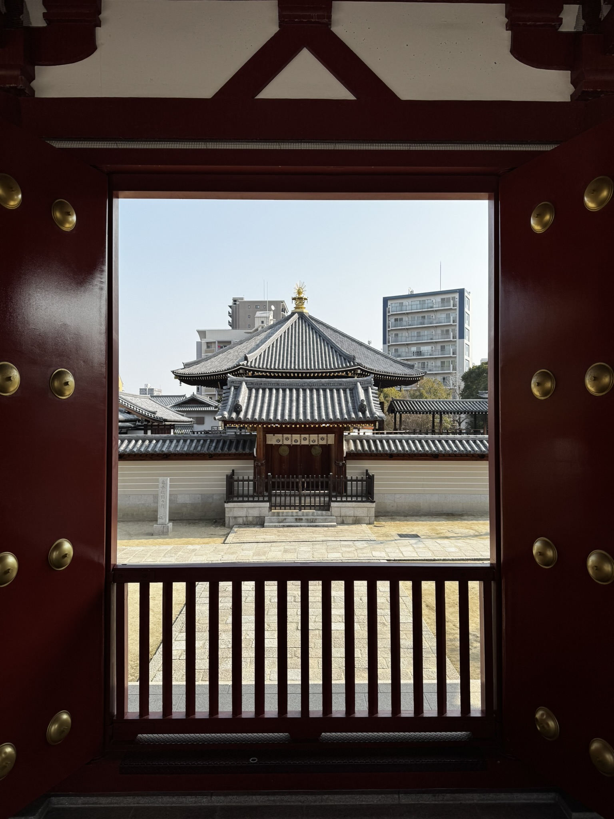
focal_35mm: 24
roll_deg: -0.7
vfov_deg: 71.6
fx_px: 568
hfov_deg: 56.8
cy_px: 410
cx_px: 307
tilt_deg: +2.1
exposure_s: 1/3802
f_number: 1.78
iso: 80
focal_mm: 6.76
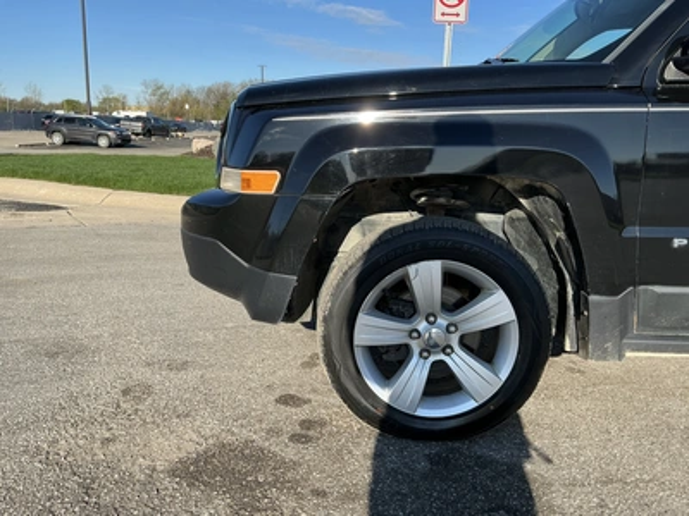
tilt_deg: -11.3
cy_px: 258
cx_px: 344
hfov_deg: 63.4
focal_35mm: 28
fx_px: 557
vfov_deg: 49.7
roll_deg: -2.4
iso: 25
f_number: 1.8
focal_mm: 3
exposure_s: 1/1035
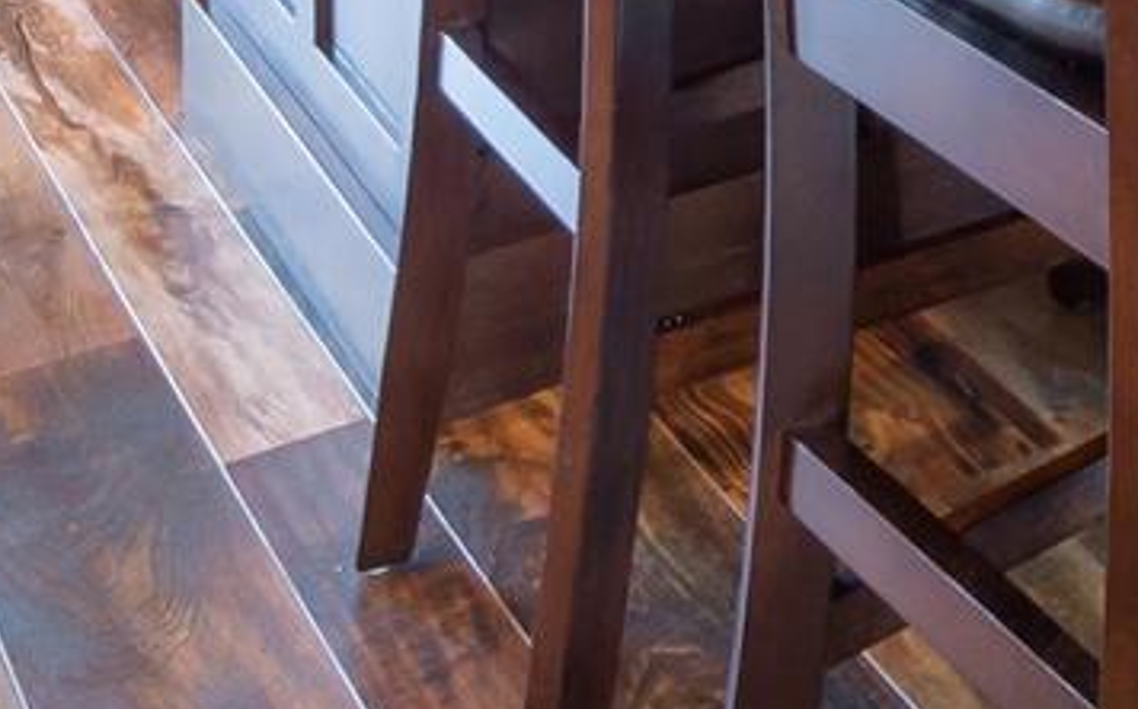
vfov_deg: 11.3
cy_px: -1183
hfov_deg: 18.4
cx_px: 2055
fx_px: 2728
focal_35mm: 88
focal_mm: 10
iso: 400
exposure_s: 1/8
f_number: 10
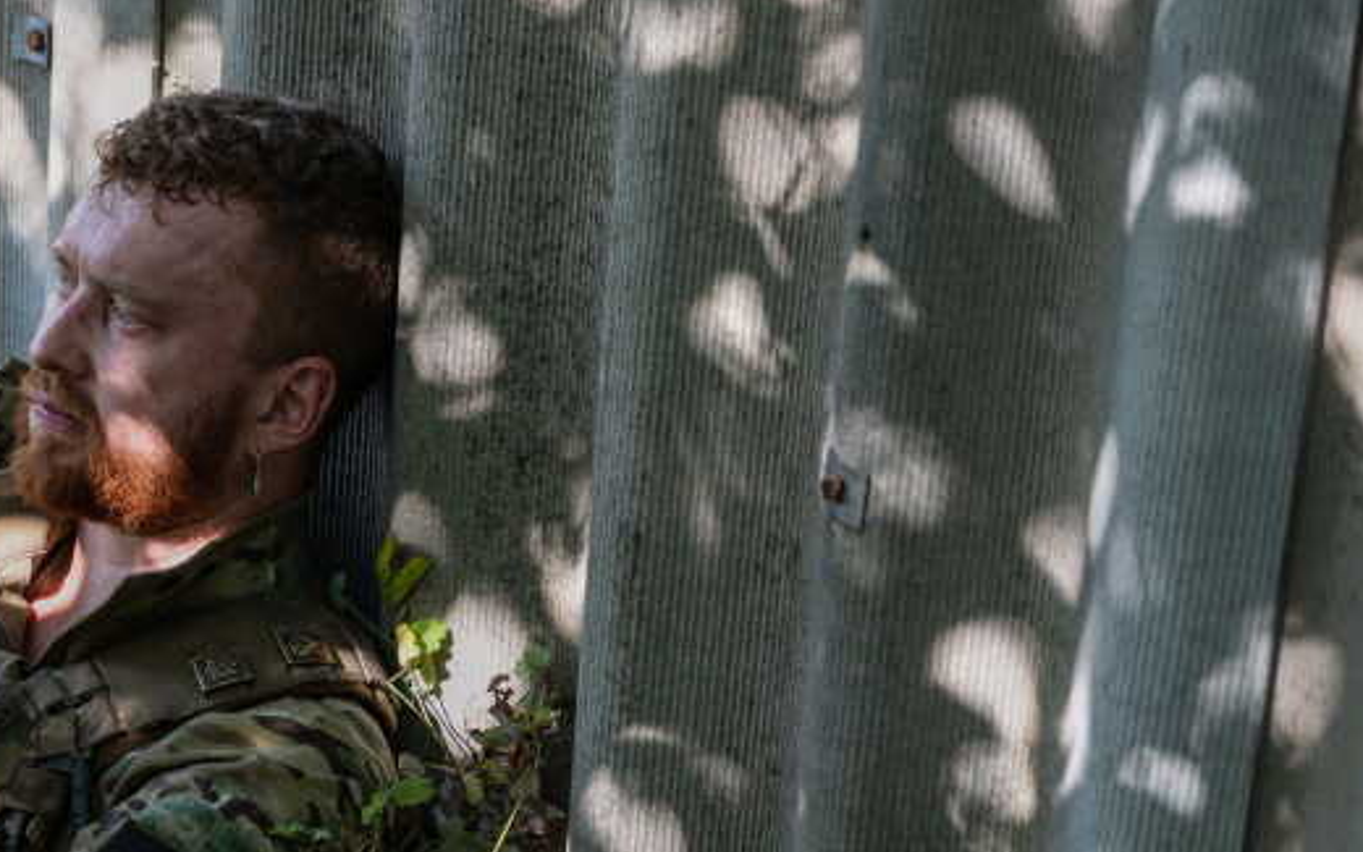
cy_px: 764
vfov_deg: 8.7
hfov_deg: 13.6
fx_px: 5609
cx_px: -21
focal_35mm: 151
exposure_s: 1/500
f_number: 4
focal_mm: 70
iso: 400
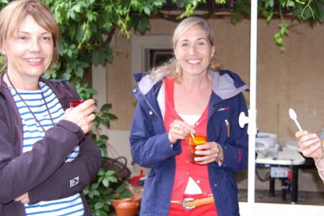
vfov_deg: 22.6
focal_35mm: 60
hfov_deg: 33.1
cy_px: 119
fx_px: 540
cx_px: 217
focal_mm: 26
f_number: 4
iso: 400
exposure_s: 1/60
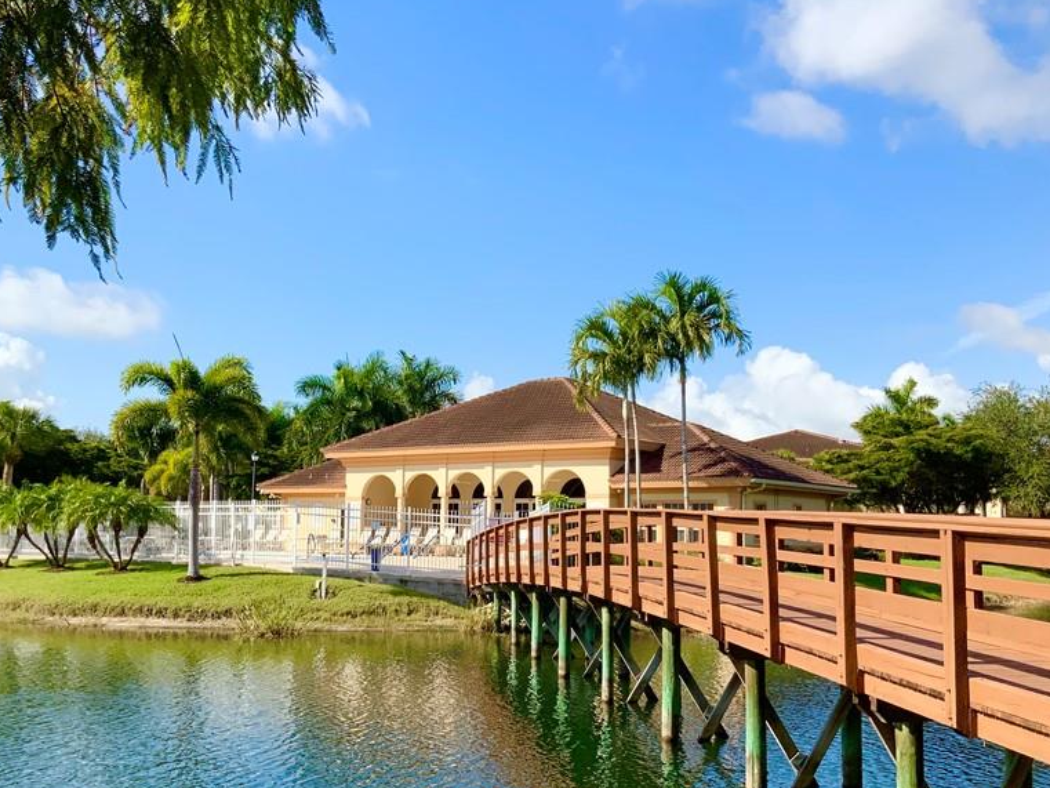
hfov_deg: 47.8
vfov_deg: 36.8
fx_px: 1183
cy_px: 429
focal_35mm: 39
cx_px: 482
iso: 16
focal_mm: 3
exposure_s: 1/1912
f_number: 1.8
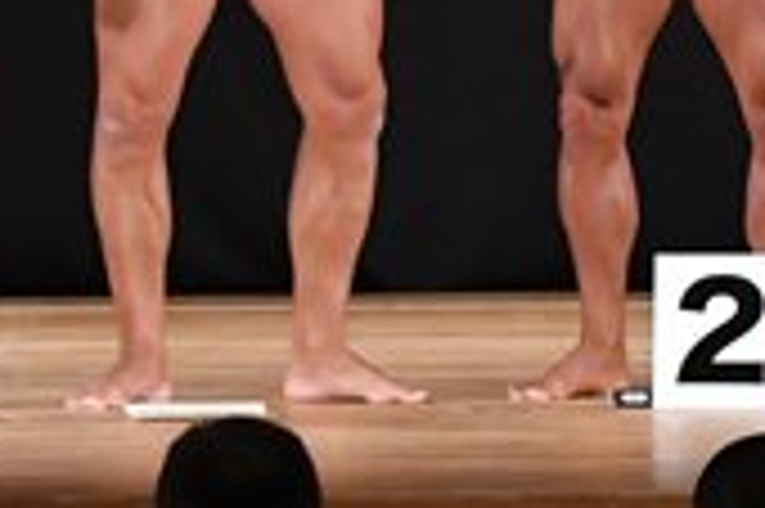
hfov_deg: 3.4
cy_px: -364
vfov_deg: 2.2
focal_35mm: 615
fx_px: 13056
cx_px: 884
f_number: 5.6
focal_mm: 90
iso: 3200
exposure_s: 1/400
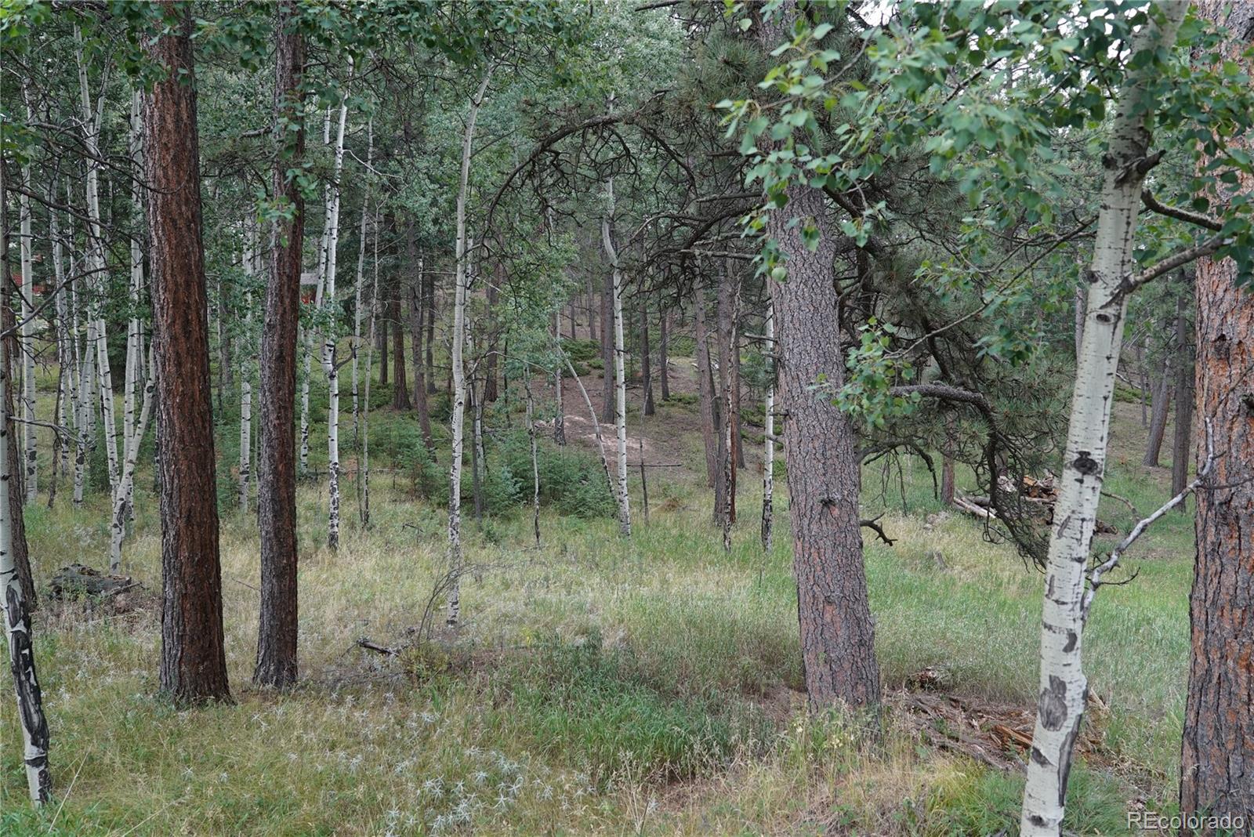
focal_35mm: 24
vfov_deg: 53.2
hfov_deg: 73.7
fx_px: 836
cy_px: 418
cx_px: 627
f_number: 4
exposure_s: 1/160
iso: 500
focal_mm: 24
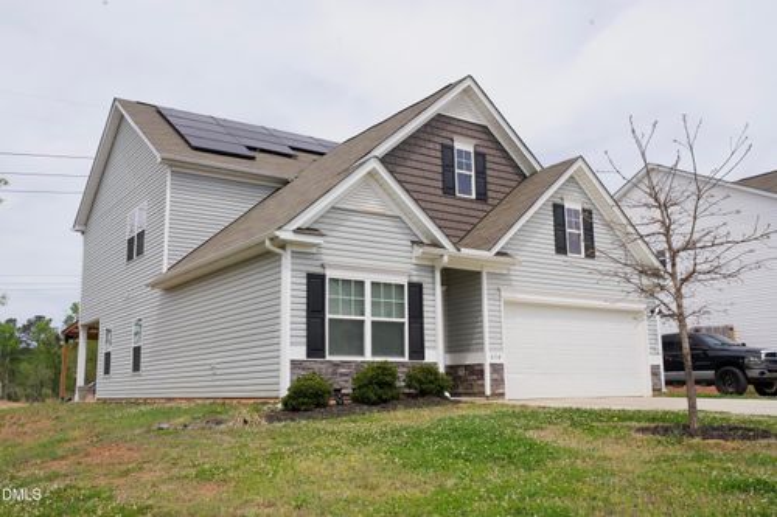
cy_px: 258
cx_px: 388
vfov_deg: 37.8
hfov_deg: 54.5
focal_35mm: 35
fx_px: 755
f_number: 16
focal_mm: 35
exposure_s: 1/320
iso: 640
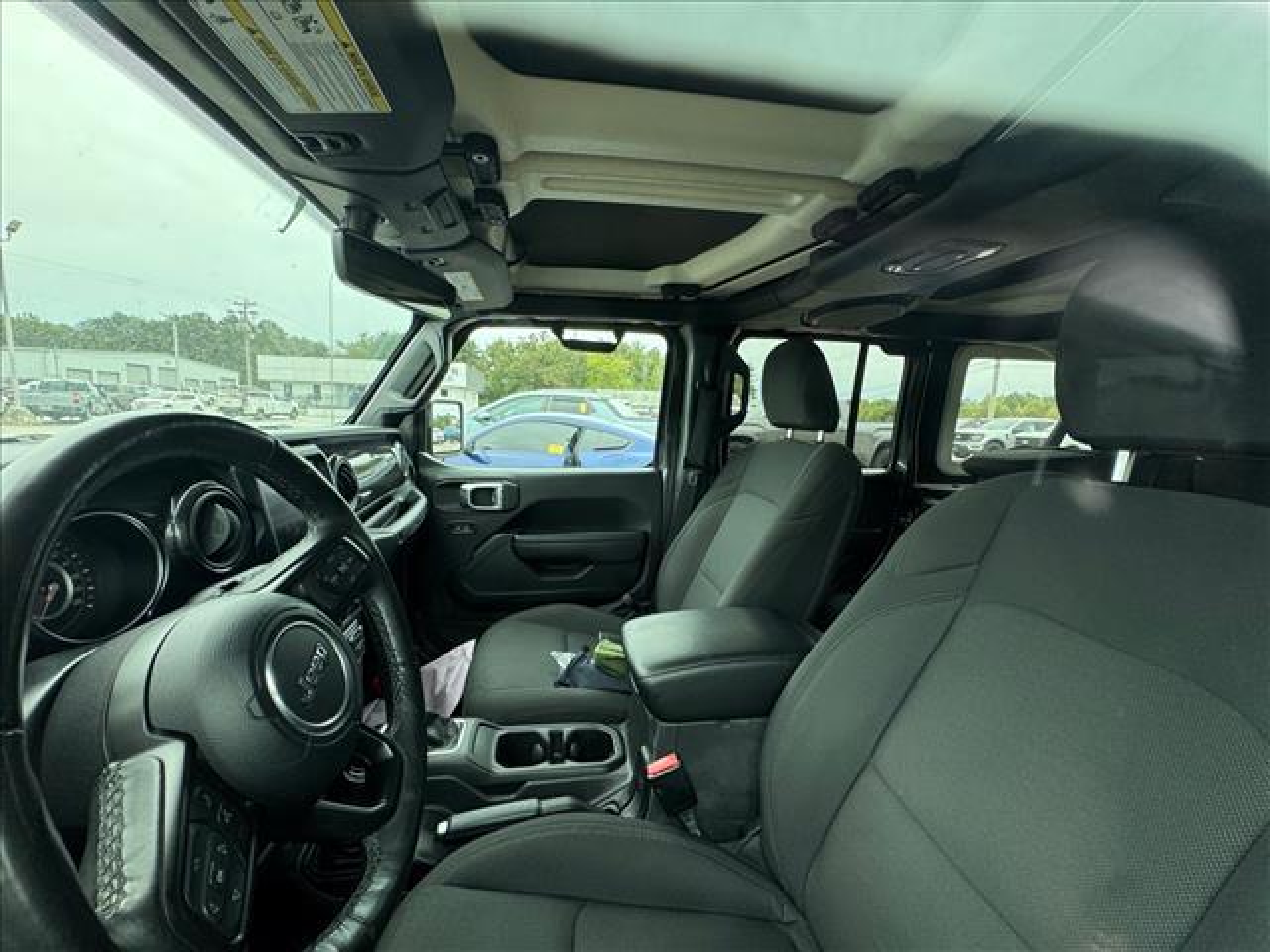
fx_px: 514
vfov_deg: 85.7
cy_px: 476
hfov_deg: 102.1
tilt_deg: -6.8
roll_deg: -2.1
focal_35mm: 14
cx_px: 635
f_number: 2.2
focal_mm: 2.22
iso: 125
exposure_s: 1/99
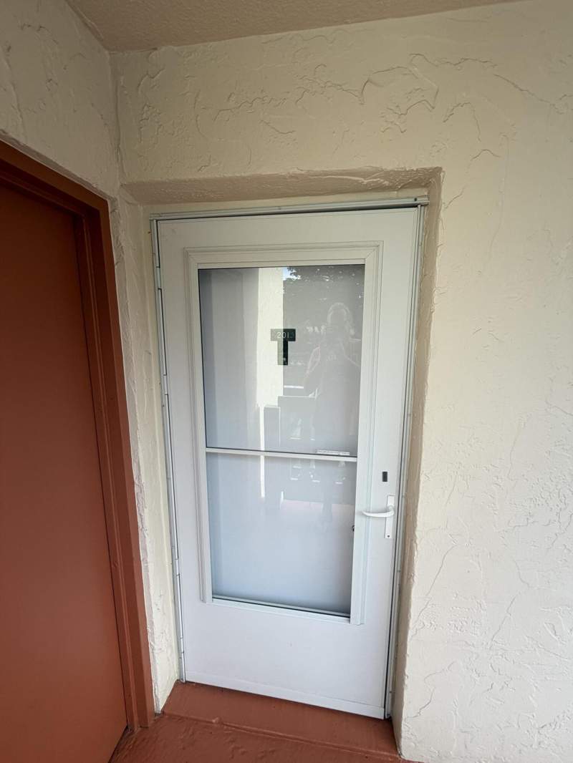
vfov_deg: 102.1
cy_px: 382
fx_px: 309
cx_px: 286
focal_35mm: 14
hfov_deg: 85.7
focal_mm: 2.22
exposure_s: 1/140
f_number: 2.2
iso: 40
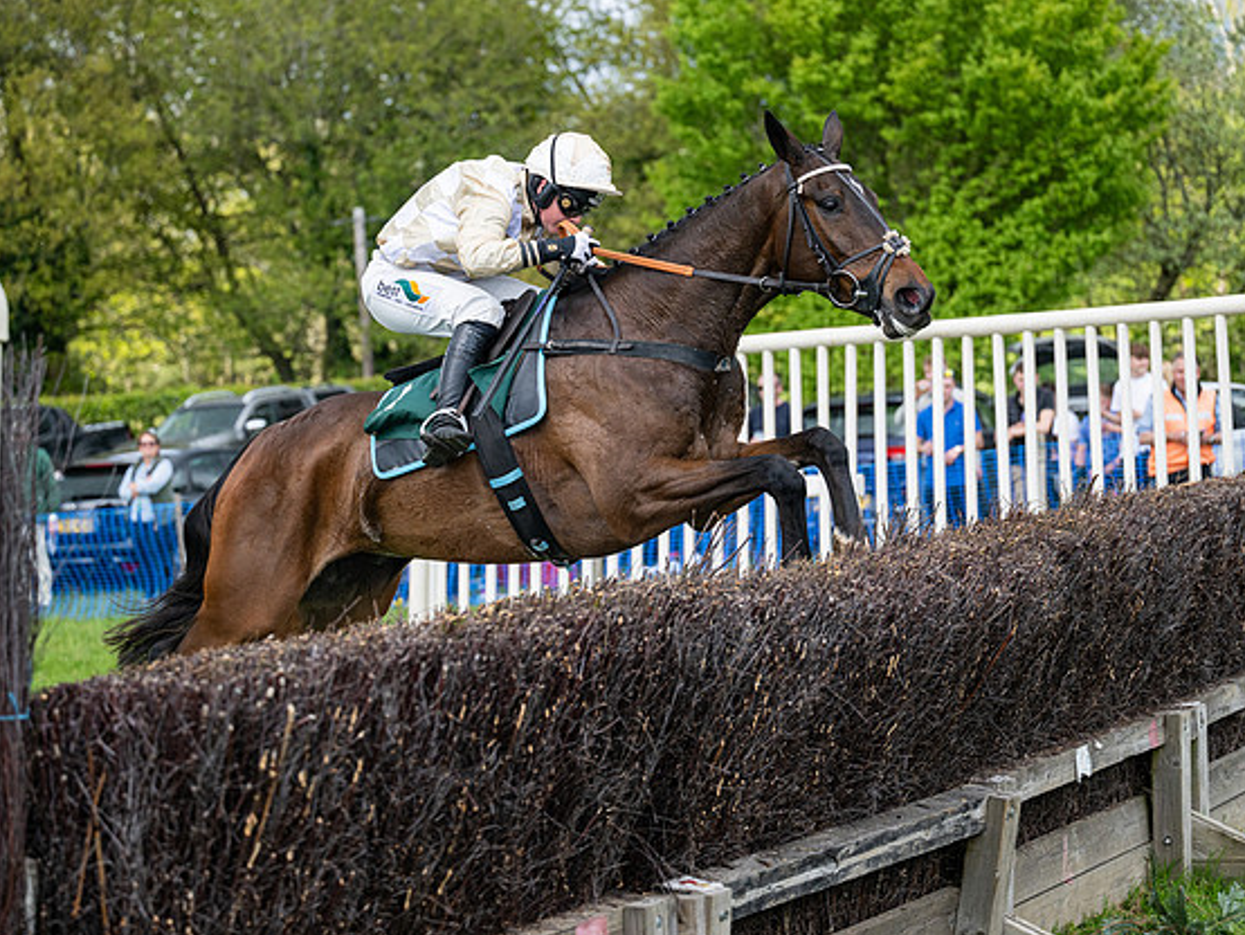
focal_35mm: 82
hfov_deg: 23.8
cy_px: 465
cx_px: 502
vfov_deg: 18.0
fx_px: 2950
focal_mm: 70
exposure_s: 1/3200
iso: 400
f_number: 2.8
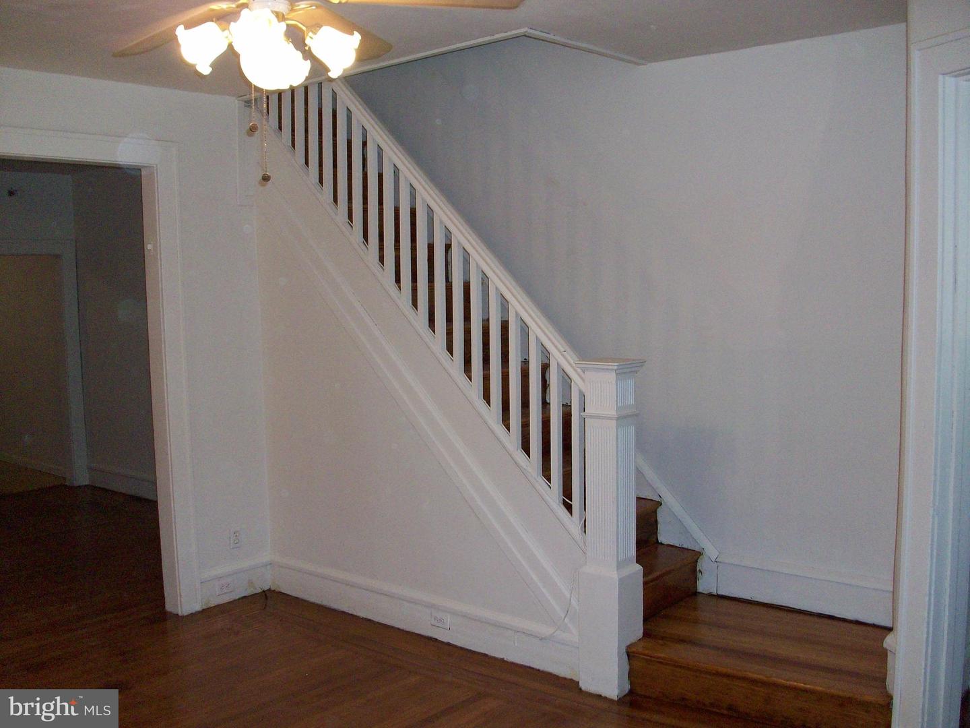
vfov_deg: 41.8
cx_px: 485
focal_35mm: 34
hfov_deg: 54.0
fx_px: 953
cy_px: 364
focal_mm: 5.7
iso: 160
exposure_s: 1/60
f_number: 2.8
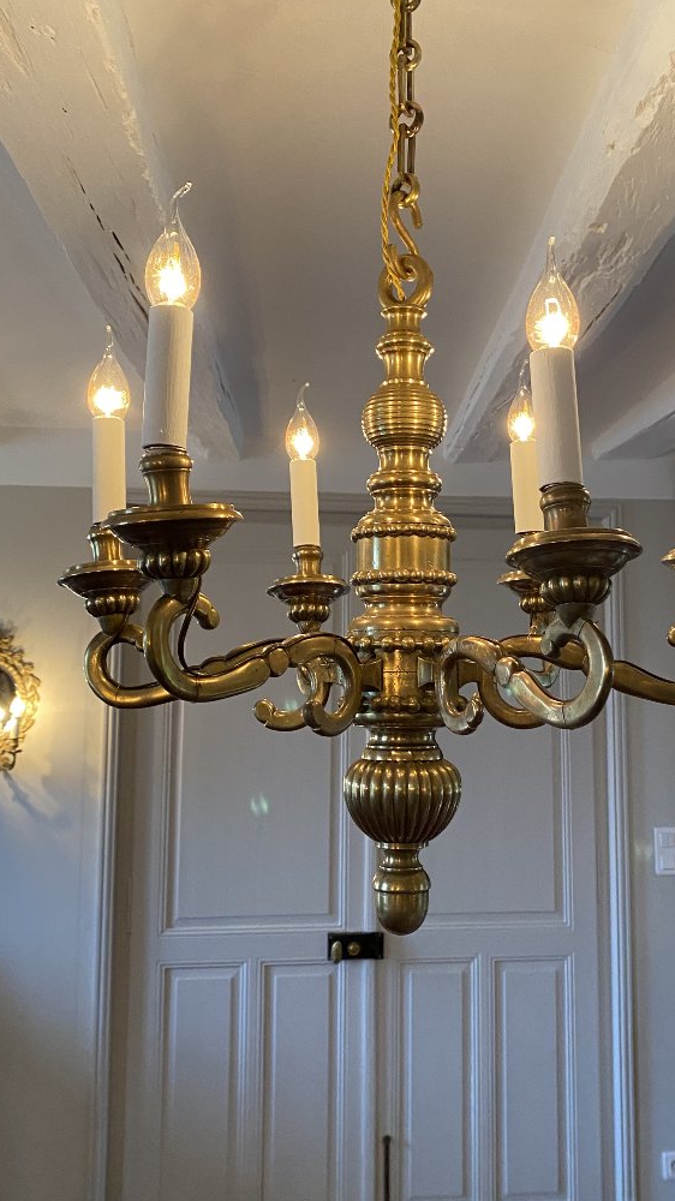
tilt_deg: +7.7
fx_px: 1083
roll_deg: +0.5
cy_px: 581
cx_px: 393
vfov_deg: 58.0
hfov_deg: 34.6
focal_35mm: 34
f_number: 1.8
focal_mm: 4.25
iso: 250
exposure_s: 1/50
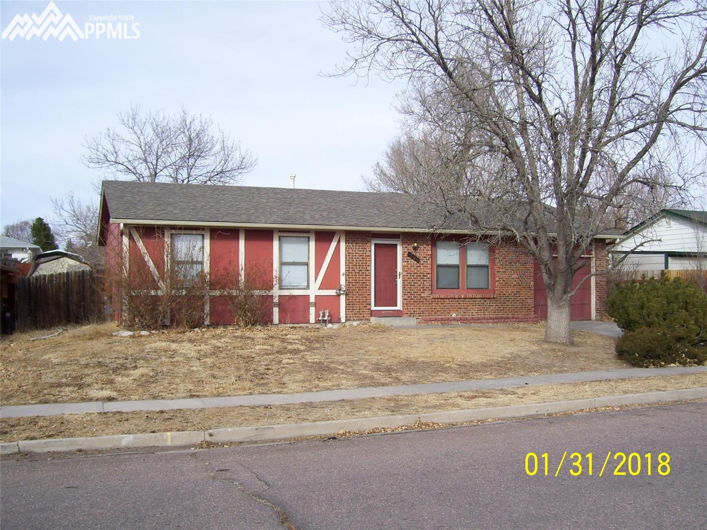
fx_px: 735
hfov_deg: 51.4
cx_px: 354
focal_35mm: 36
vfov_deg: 39.7
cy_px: 265
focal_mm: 6
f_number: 4.8
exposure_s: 1/500
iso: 80
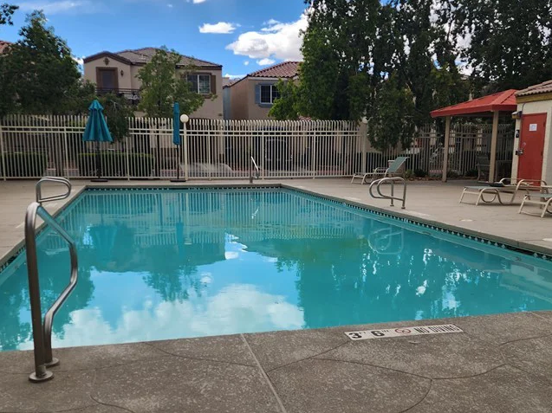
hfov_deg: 50.2
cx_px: 276
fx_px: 590
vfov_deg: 38.5
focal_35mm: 37
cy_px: 248
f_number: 1.8
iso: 12
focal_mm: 6.4
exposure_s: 1/809
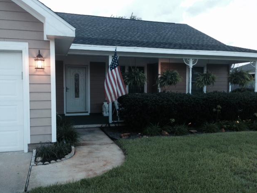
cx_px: 130
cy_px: 99
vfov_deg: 41.8
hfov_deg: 53.9
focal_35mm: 34
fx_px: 252
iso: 50
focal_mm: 4.12
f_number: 2.4
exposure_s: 1/20
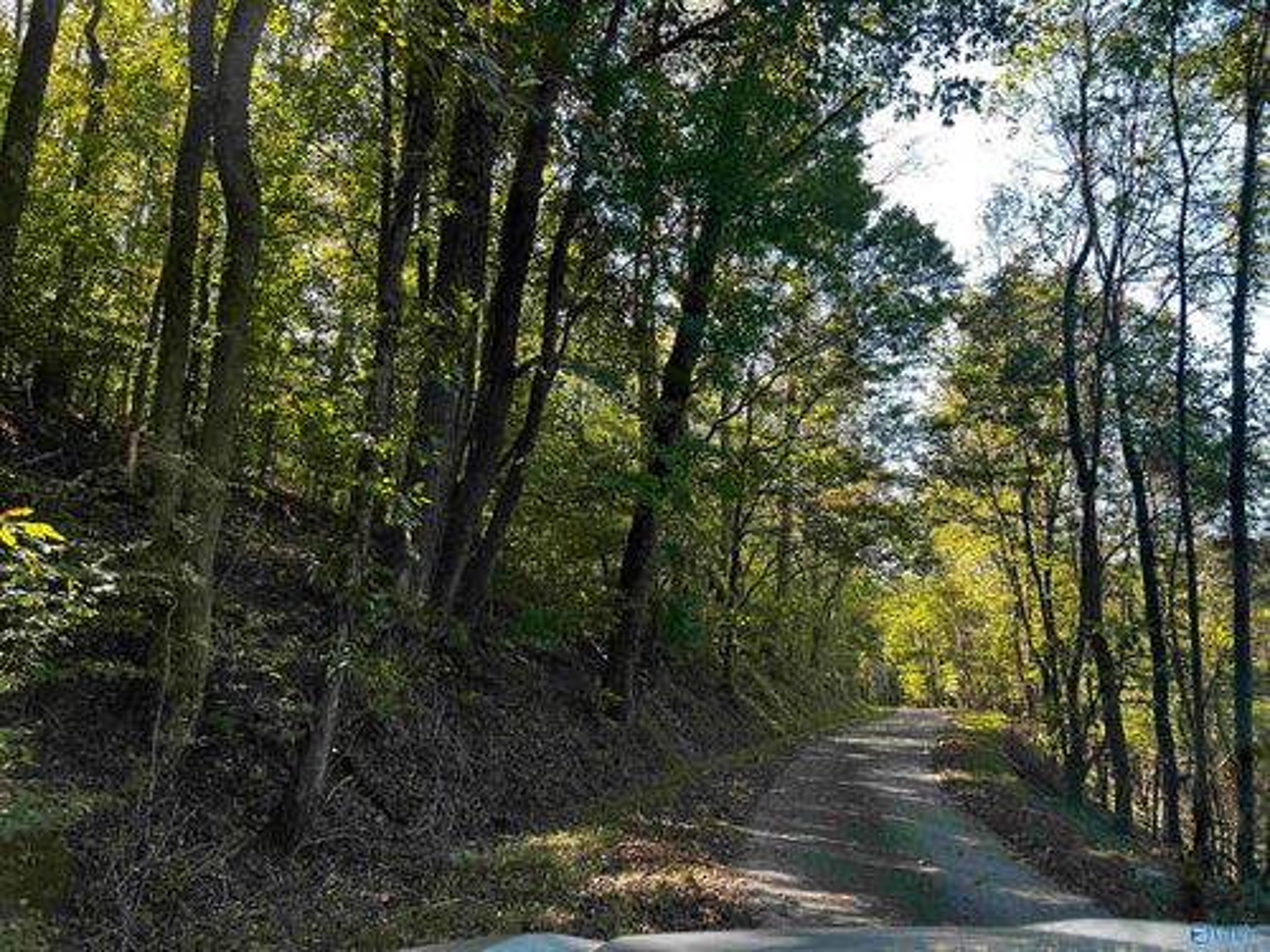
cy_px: 476
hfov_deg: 67.3
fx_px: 954
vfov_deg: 53.1
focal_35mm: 26
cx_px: 635
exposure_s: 1/121
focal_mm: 5.7
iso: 40
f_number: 1.5
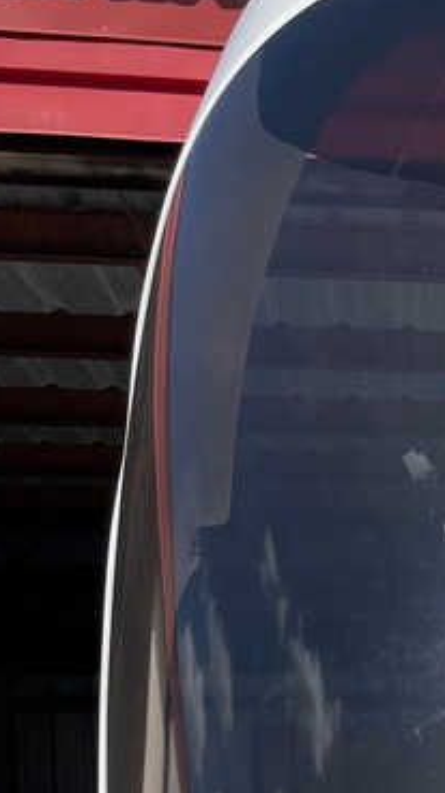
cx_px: 849
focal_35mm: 82
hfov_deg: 13.0
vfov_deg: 24.0
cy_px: 897
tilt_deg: +3.3
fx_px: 1724
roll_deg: +3.4
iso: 32
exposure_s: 1/8403
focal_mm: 4.2
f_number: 1.6
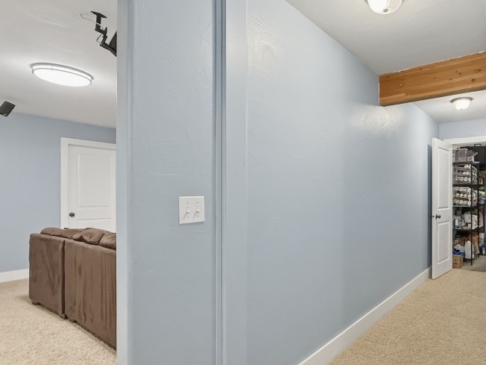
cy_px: 194
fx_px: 309
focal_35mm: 22
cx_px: 338
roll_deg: -0.1
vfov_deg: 61.0
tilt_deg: +0.6
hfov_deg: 73.2
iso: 400
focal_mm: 2.2
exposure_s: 1/60
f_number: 2.2
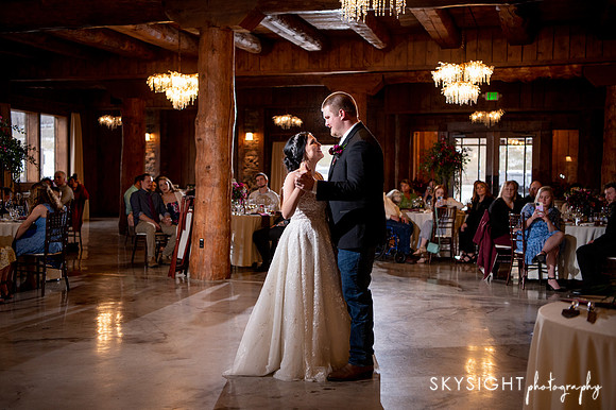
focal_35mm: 46
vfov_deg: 29.2
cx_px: 304
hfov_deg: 42.7
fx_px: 787
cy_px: 205
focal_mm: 45
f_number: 2.8
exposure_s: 1/160
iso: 1600
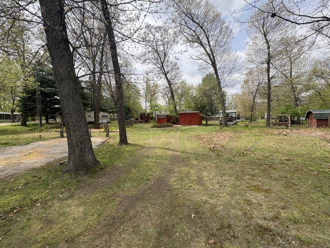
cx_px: 165
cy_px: 124
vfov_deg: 85.7
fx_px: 133
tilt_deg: +0.6
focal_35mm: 14
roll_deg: +0.1
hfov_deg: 102.1
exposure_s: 1/1299
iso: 50
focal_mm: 2.22
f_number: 2.2
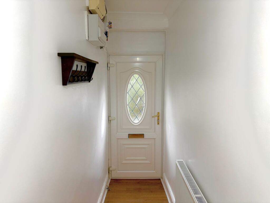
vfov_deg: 53.1
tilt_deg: -7.9
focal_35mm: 26
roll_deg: +0.2
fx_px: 203
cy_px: 102
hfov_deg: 67.3
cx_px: 135
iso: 125
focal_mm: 5.96
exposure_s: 1/100
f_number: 1.6
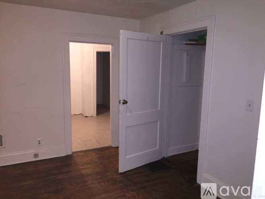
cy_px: 100
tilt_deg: -8.8
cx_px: 132
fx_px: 222
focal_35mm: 29
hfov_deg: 61.7
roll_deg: -1.4
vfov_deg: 48.2
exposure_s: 1/16
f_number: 2.2
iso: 160
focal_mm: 4.15
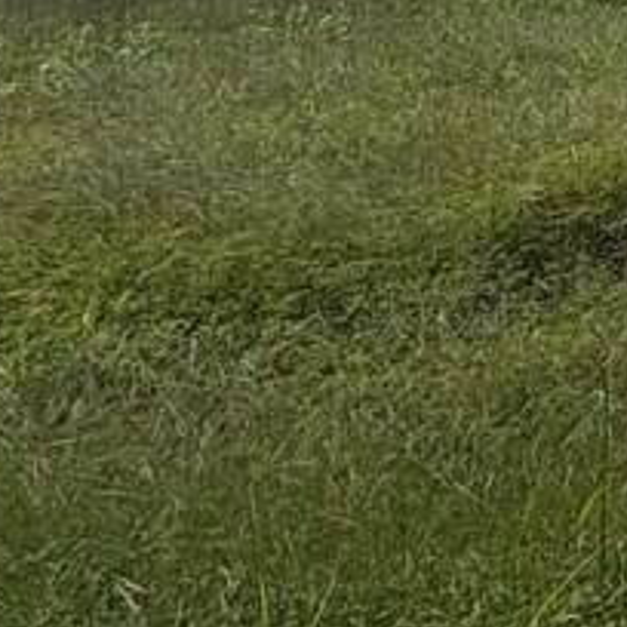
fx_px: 1660
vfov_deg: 18.3
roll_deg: +0.2
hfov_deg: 13.9
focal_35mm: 81
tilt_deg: +6.9
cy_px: -387
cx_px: 1560
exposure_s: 1/5263
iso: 50
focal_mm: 2.22
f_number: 2.2
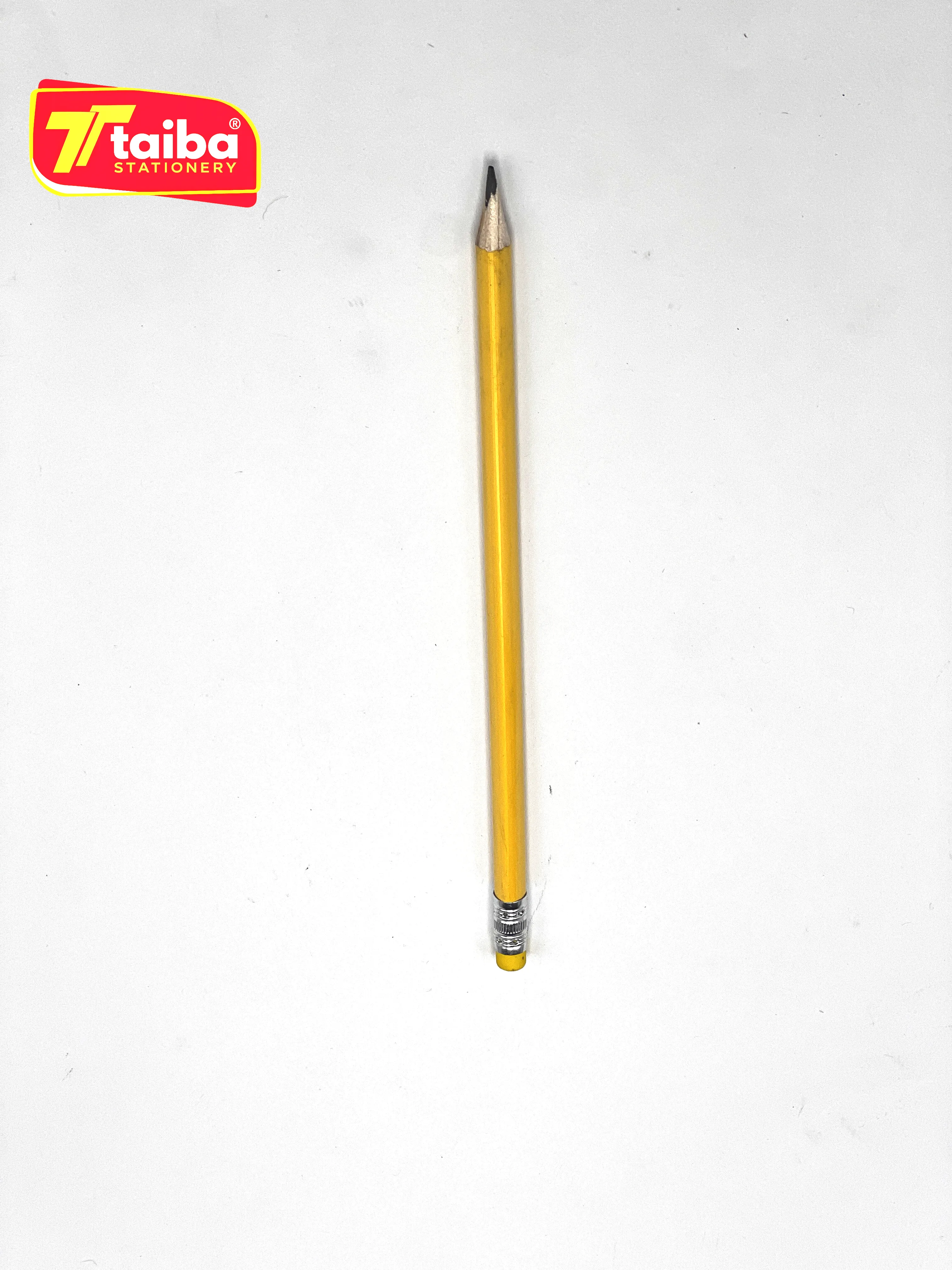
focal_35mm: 77
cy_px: 635
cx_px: 476
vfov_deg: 25.3
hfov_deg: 19.1
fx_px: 2824
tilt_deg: -65.9
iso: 32
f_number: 2.8
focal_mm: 9
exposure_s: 1/320
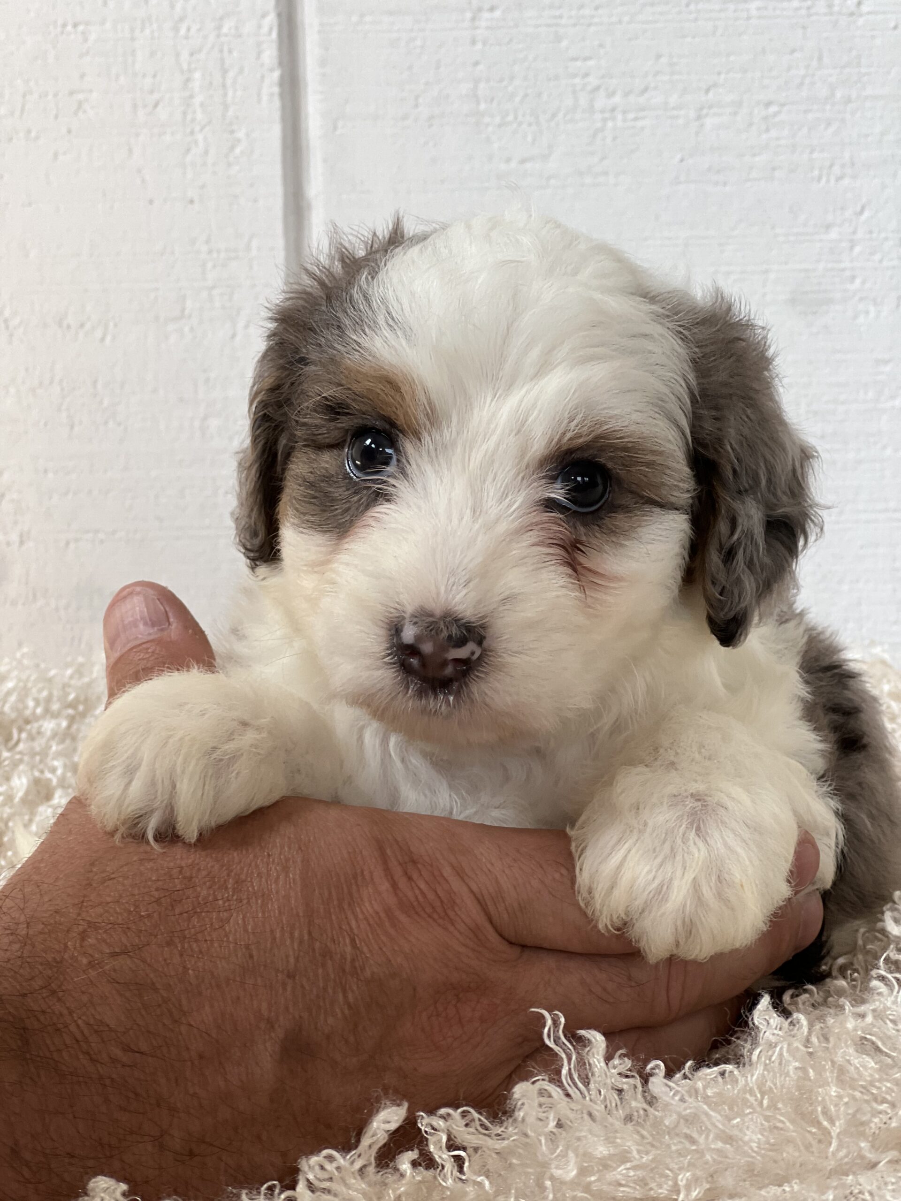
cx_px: 450
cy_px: 600
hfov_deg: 19.1
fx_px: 2672
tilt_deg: -9.2
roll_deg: +3.5
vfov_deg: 25.3
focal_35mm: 77
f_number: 2.8
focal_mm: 9
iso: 80
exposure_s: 1/121
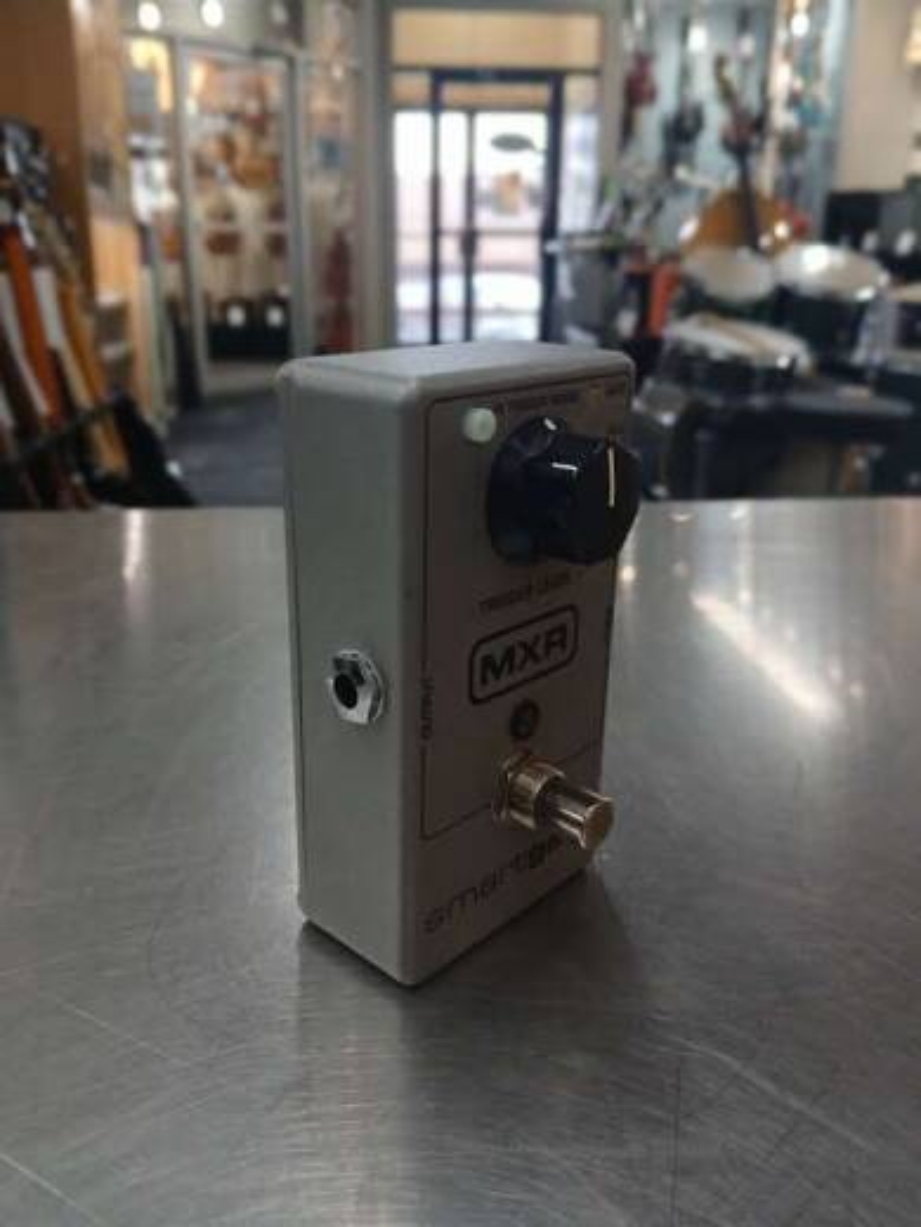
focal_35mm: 26
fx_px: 922
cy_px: 614
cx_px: 460
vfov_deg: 67.3
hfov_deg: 53.1
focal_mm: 3.98
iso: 250
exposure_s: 1/60
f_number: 1.8
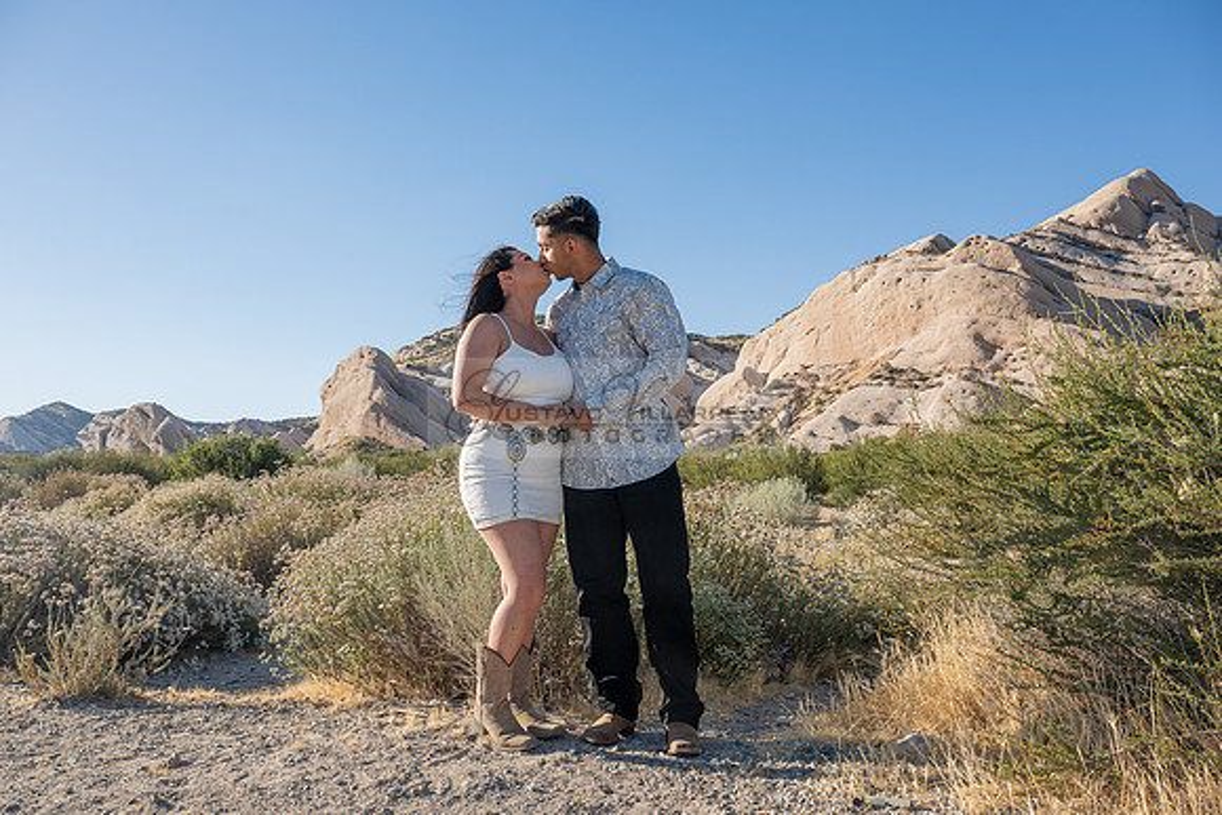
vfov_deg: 50.4
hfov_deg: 70.4
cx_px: 611
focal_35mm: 26
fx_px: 866
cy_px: 408
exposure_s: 1/200
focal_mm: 25.5
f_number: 9
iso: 200
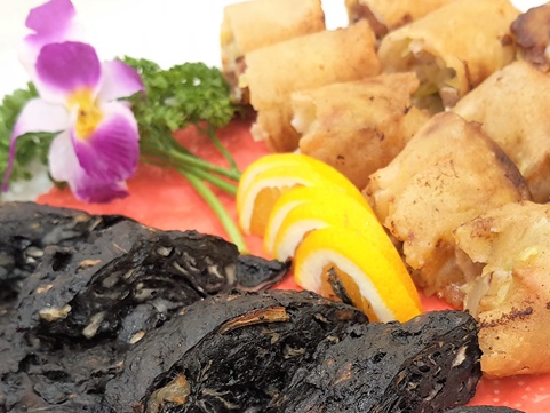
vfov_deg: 26.4
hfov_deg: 35.3
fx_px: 858
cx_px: 343
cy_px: 343
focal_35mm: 54
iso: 200
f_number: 1.7
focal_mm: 4.32
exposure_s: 1/40
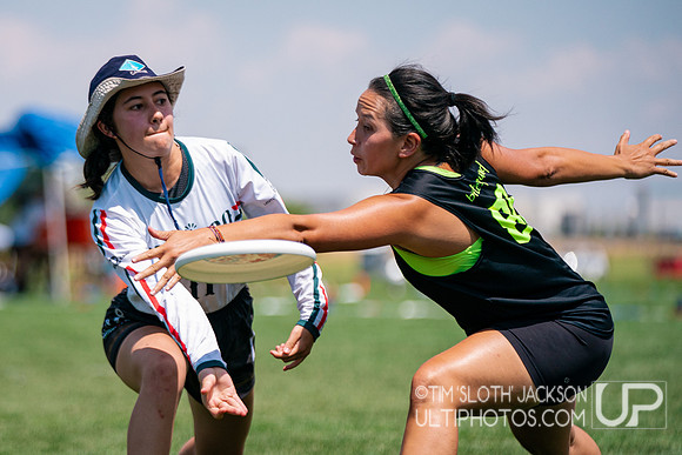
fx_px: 4300
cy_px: 243
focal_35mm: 227
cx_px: 170
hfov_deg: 9.1
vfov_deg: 6.1
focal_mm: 151
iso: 500
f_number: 2.8
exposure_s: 1/10000
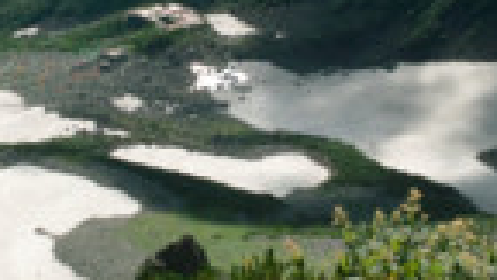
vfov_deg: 10.2
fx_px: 1568
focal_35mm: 119
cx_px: 183
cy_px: 85
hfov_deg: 18.0
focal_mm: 24.2
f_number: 14
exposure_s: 1/80
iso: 100
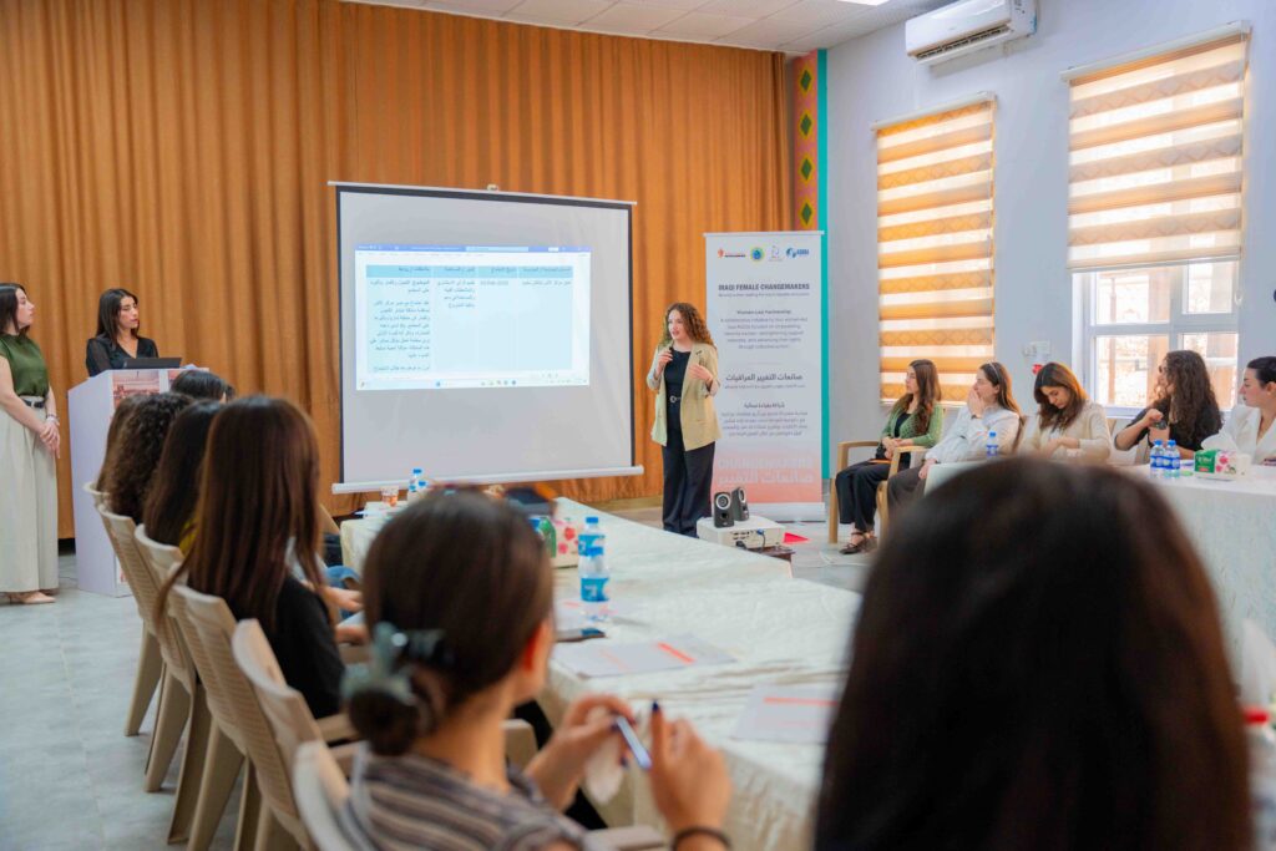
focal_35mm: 56
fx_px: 1981
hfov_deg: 35.7
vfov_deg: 24.2
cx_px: 638
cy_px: 426
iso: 1000
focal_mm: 55.9
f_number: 2.8
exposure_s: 1/100
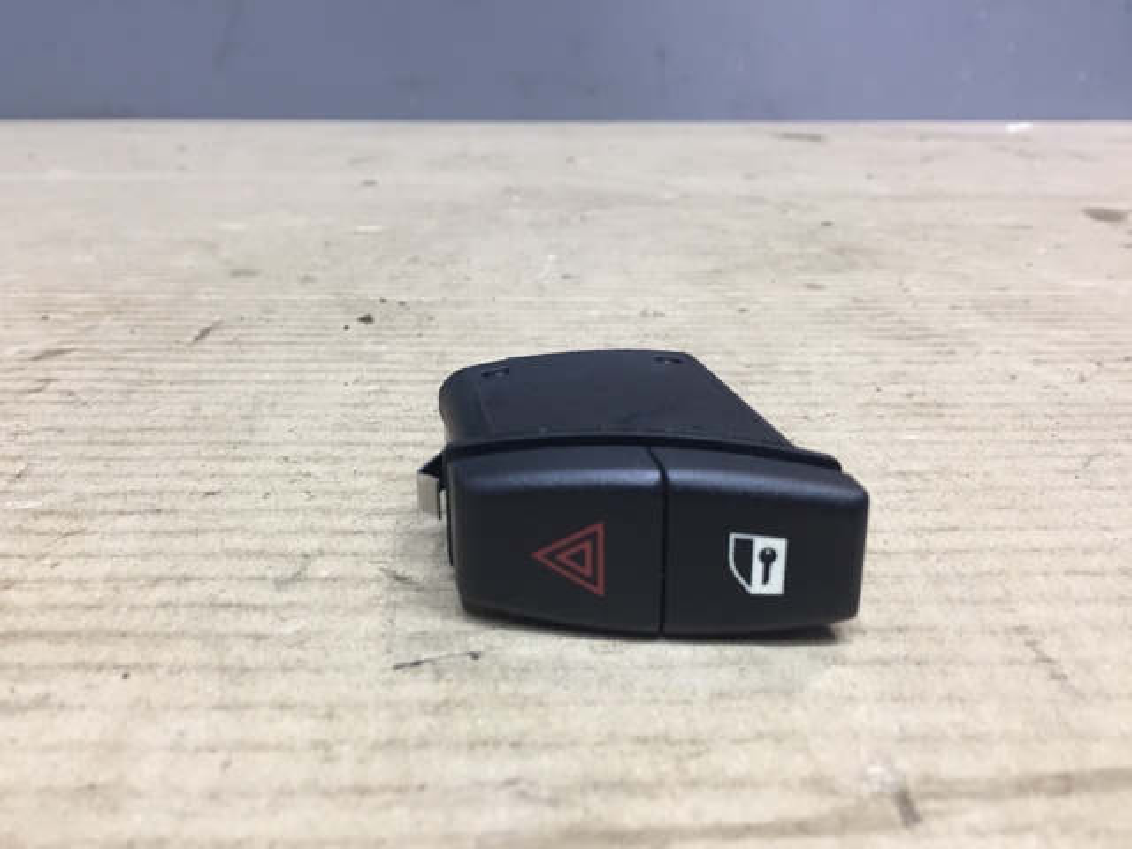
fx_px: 948
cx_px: 566
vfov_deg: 48.2
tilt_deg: -21.5
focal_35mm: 29
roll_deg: -1.6
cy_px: 424
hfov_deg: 61.7
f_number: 2.2
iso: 64
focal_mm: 4.15
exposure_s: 1/33
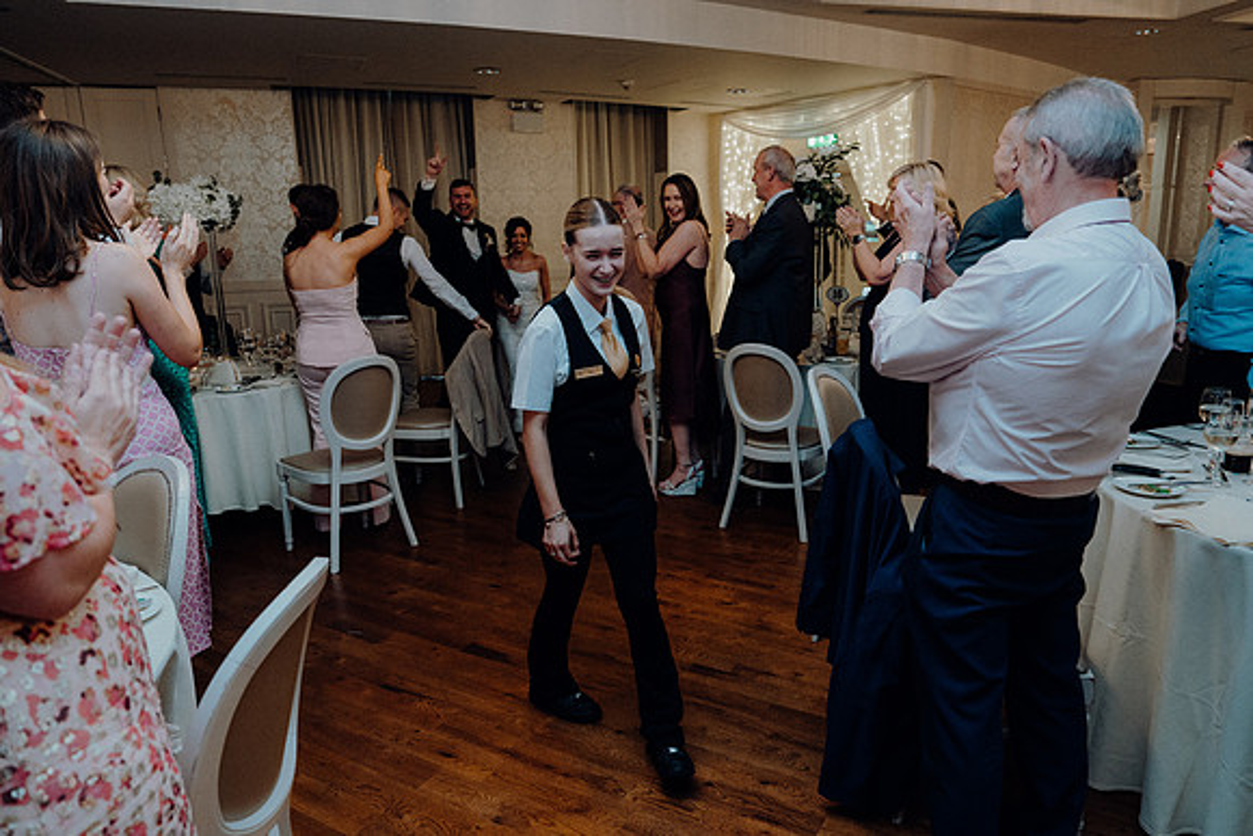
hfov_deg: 73.7
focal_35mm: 24
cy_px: 418
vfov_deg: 53.2
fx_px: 835
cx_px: 626
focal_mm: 24
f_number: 3.5
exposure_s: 1/160
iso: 2500
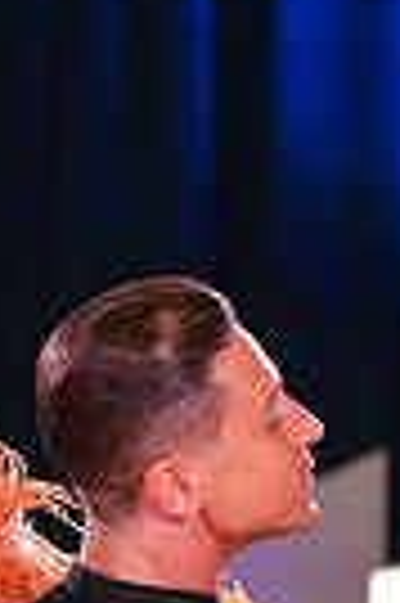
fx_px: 9624
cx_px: 258
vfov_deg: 3.6
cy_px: 950
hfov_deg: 2.4
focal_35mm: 576
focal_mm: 133
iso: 4000
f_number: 5
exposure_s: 1/320
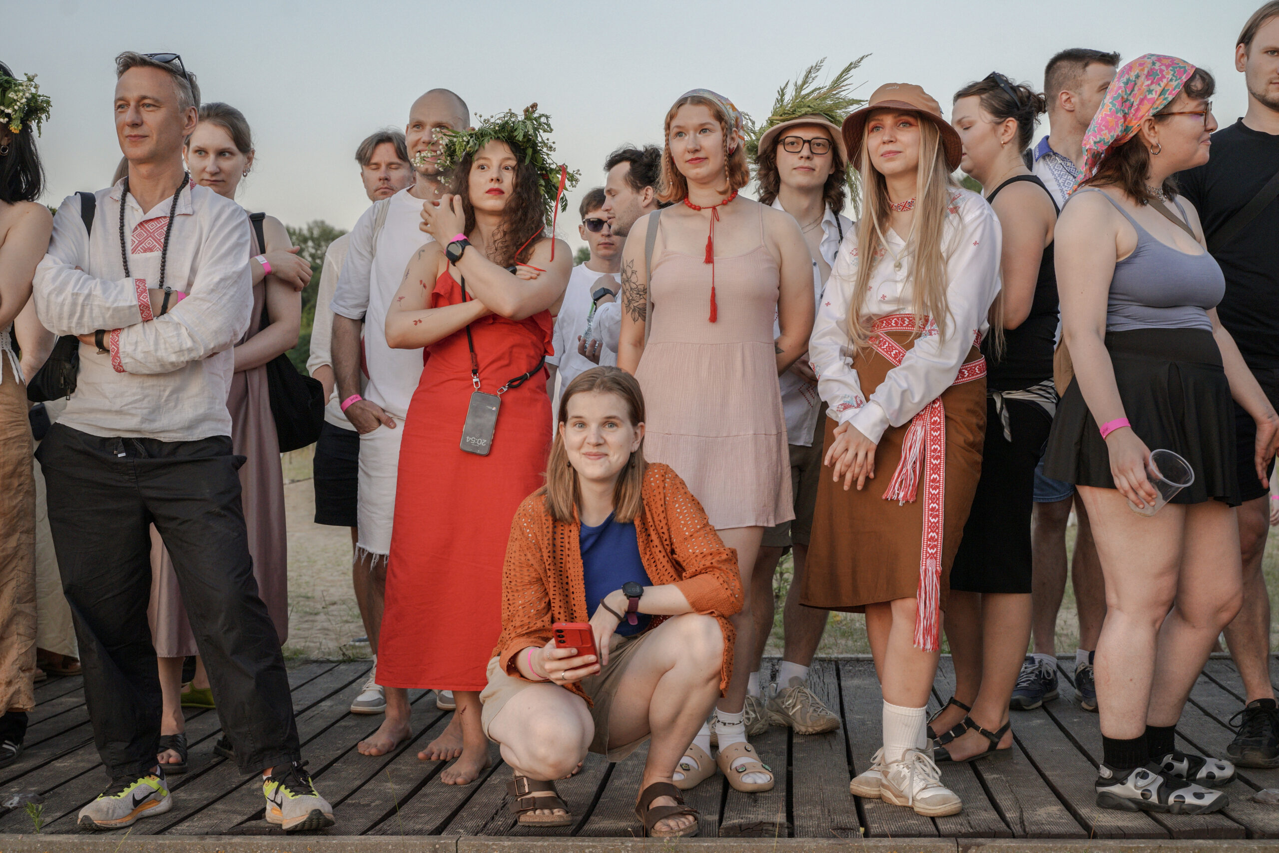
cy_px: 426
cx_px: 640
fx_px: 1599
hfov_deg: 43.6
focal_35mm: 45
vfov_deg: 29.9
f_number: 5.6
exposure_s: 1/160
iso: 640
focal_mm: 45
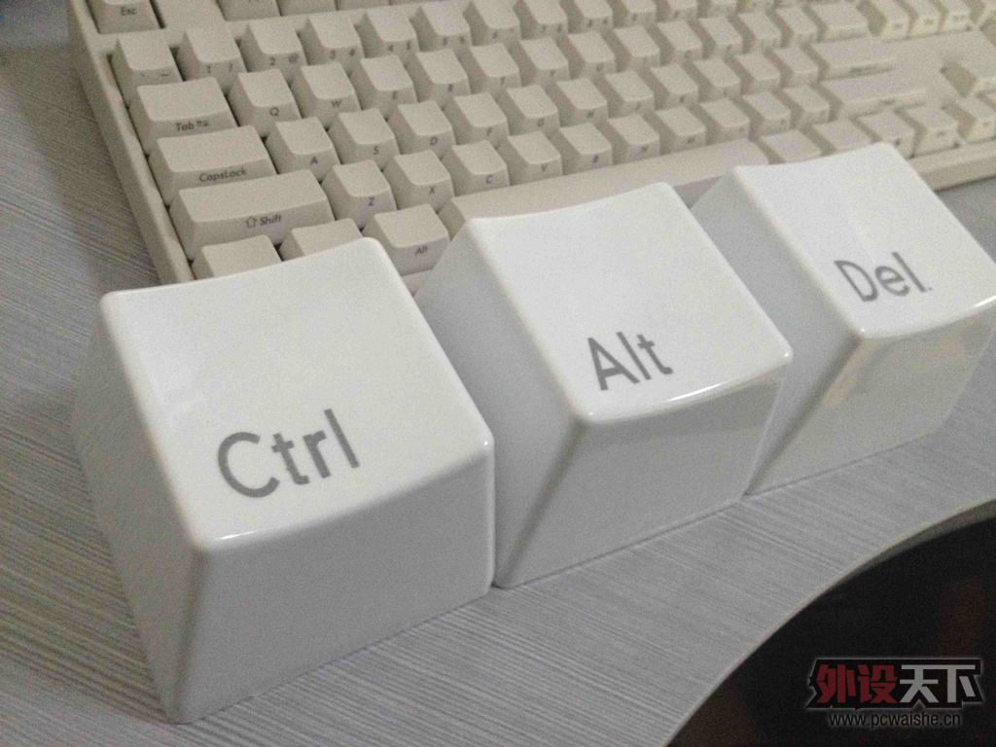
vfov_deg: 40.7
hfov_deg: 52.6
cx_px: 498
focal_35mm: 35
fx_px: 1007
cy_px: 374
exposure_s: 1/20
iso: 320
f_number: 2.4
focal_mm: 4.28
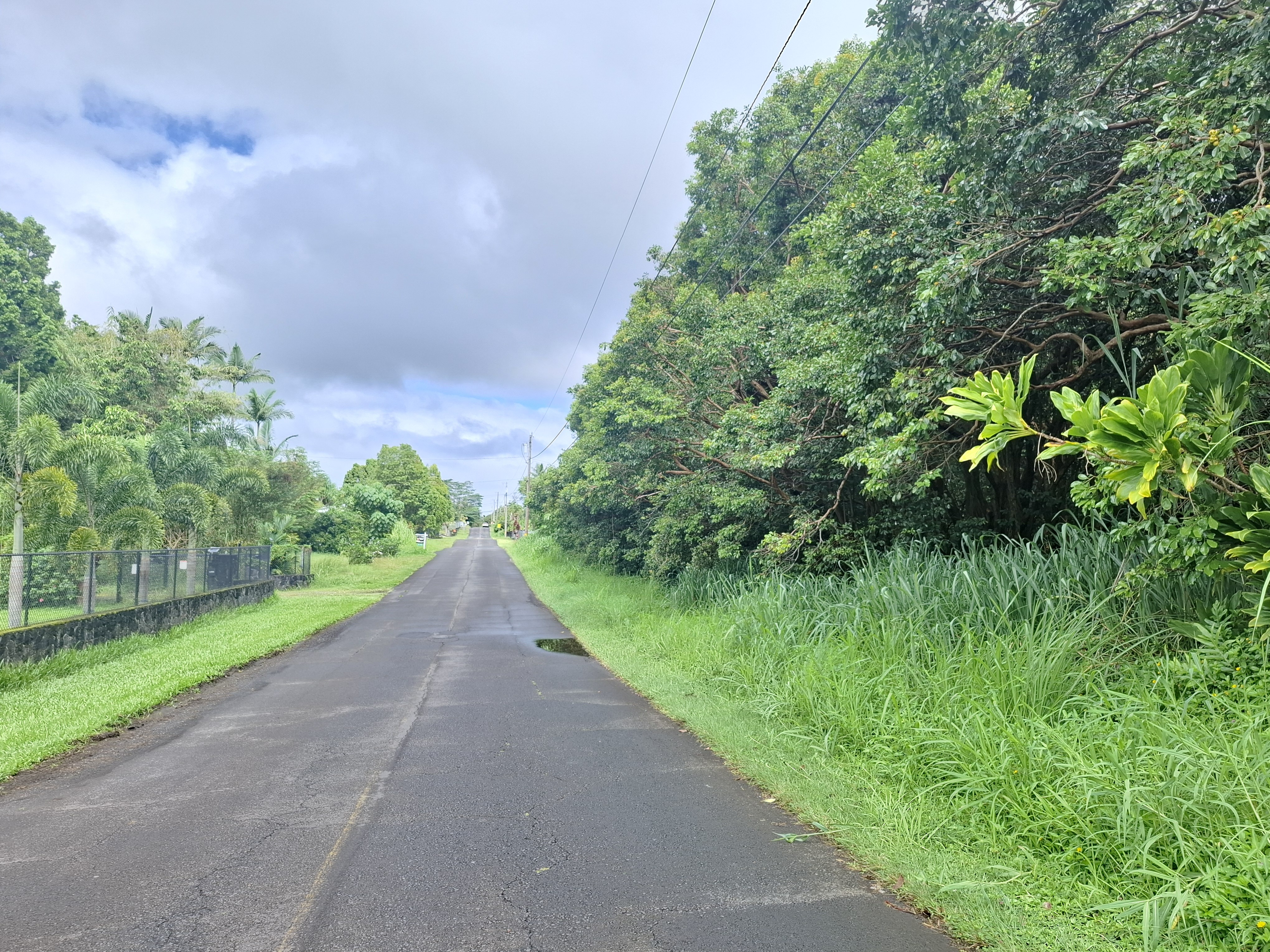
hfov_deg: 73.9
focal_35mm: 23
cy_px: 476
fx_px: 844
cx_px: 635
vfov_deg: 58.9
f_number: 1.8
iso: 50
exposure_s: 1/349
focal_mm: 5.54
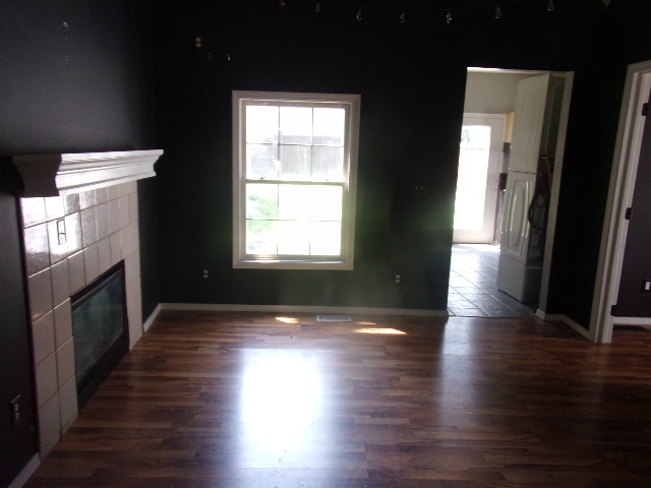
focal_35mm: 24
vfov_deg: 56.8
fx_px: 451
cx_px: 326
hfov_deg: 71.6
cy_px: 244
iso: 118
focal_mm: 4.3
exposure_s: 1/34
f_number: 3.3
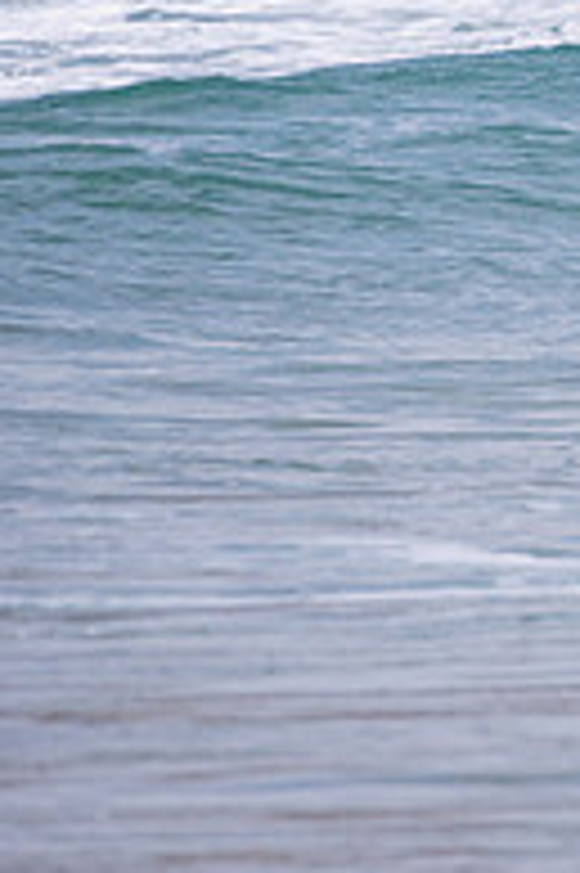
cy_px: 34
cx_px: 1290
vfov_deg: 1.4
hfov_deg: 0.9
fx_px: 36215
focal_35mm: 1496
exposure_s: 1/1250
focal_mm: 500
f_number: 5.6
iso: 360
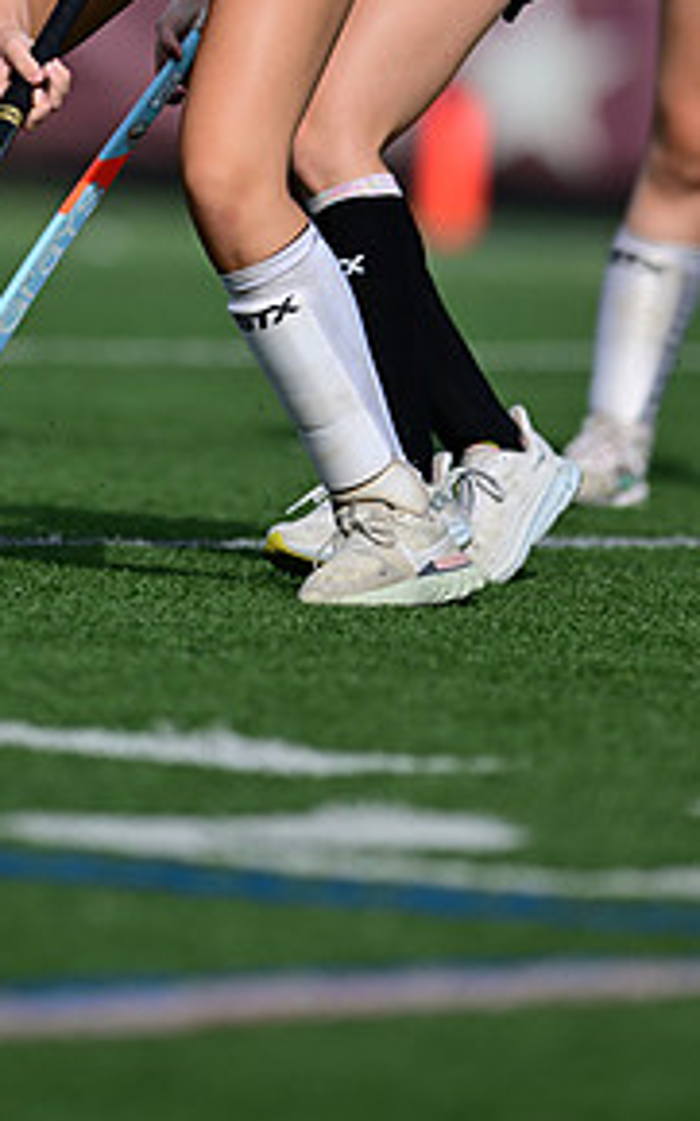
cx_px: 203
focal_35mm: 611
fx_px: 18668
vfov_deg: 3.4
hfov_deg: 2.1
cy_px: 89
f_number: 2.8
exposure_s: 1/1600
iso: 72
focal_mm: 300
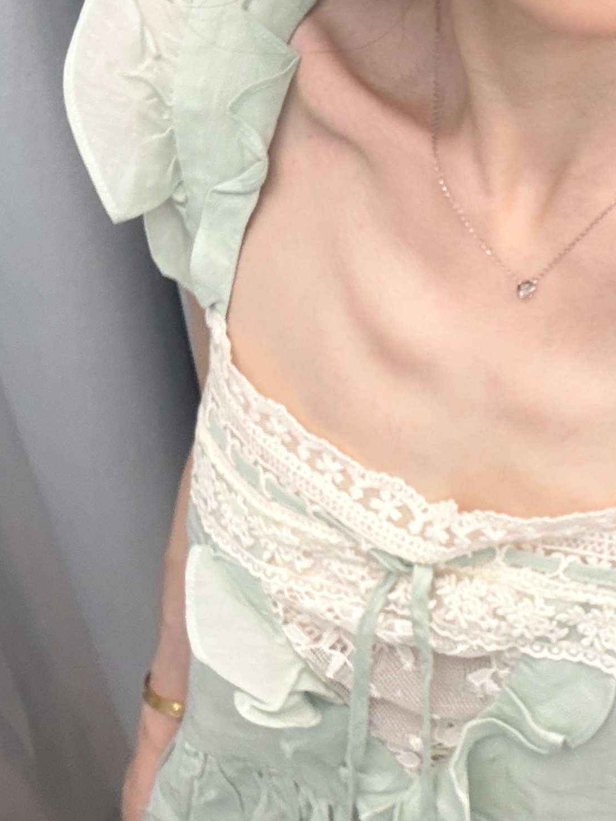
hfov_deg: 24.3
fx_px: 1400
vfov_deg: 31.0
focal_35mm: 59
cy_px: 764
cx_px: 510
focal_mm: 2.69
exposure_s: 1/66
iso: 80
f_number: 1.9
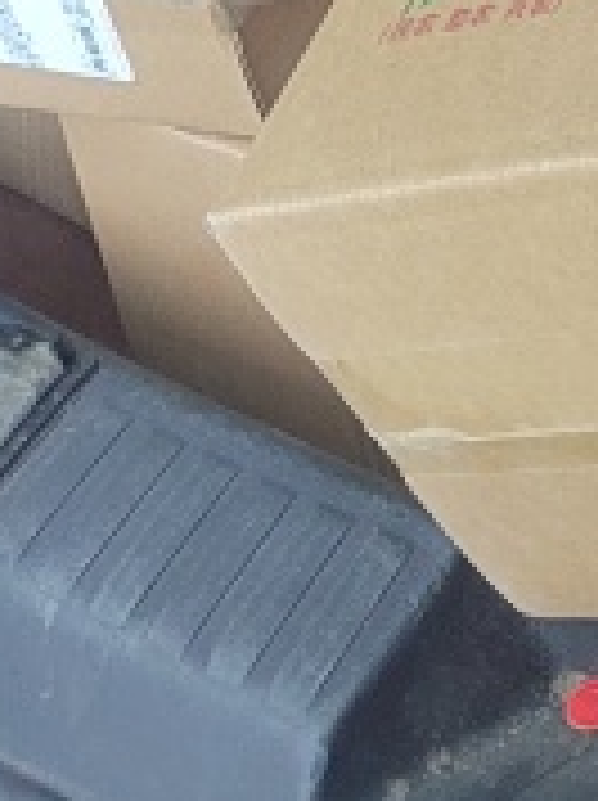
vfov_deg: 10.7
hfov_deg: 10.1
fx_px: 3186
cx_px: 1066
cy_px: -1456
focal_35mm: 138
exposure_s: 1/100
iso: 1134
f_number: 1.9
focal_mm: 5.52
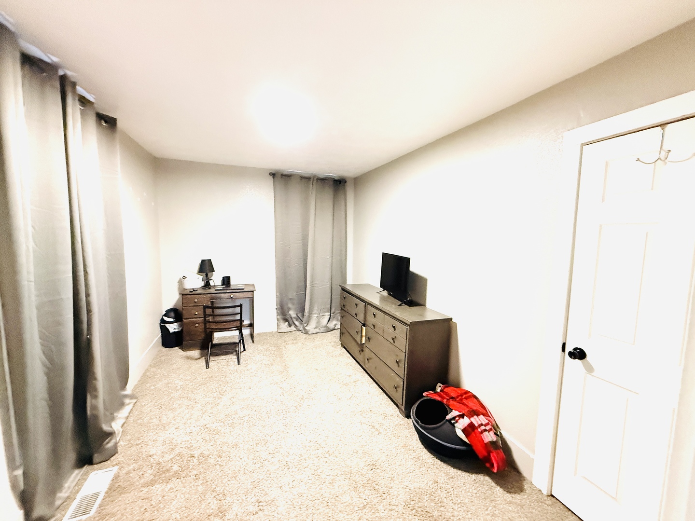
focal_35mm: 14
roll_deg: -2.2
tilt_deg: -1.7
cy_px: 260
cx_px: 348
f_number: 2.2
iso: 800
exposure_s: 1/60
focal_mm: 2.22
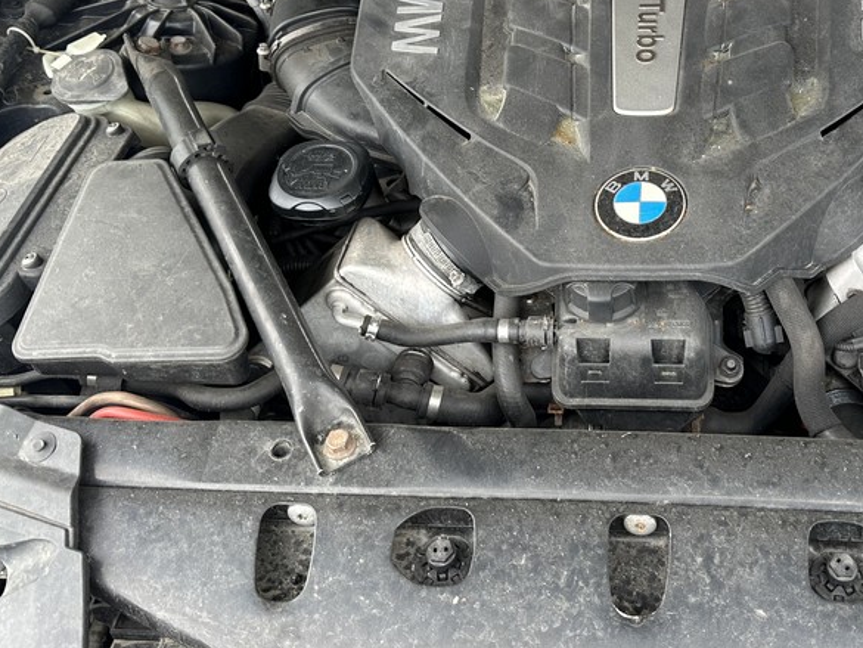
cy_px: 179
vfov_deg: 33.8
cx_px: 603
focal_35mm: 42
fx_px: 1047
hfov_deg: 43.9
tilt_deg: -41.4
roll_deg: -1.4
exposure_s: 1/121
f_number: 1.78
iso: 64
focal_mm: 6.86
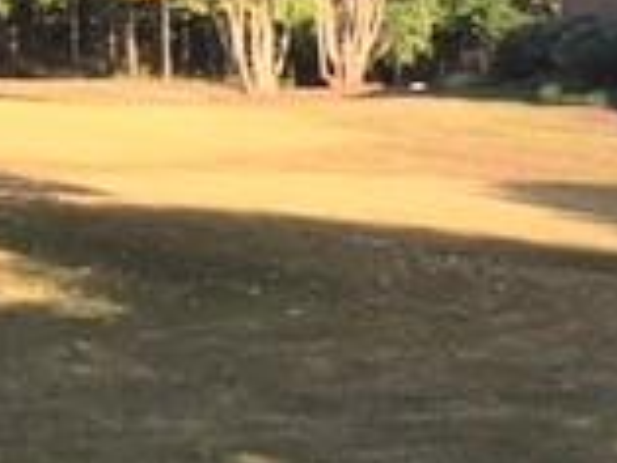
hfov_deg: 14.4
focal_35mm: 118
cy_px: -302
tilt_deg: +6.8
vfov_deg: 11.8
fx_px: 2105
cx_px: 1159
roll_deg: +0.7
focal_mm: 4.15
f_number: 2.2
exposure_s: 1/746
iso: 25
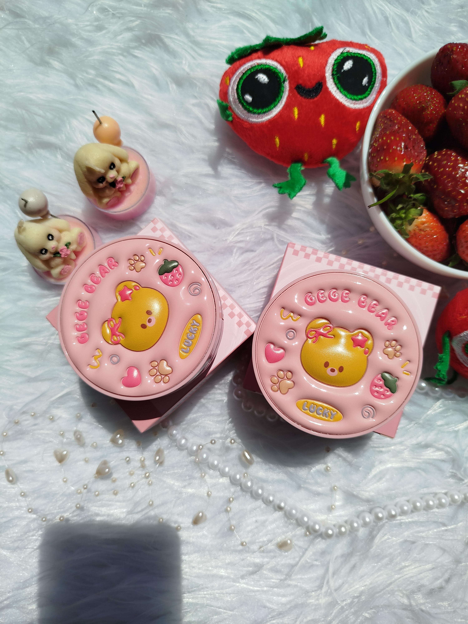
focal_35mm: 24
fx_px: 433
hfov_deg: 56.8
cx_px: 234
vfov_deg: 71.6
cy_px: 312
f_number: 1.7
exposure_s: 1/2992
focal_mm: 5.31
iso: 50
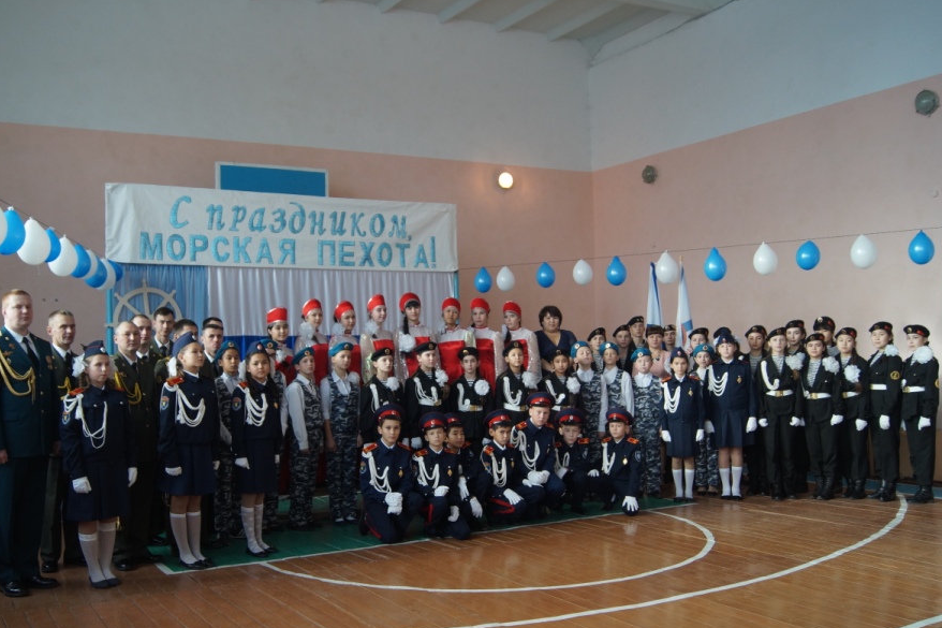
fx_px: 916
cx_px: 418
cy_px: 347
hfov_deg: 54.3
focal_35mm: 35
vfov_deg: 37.8
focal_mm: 20
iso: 400
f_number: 4
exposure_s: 1/160
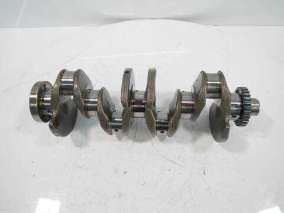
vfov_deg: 49.7
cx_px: 142
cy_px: 106
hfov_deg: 63.4
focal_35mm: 28
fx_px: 230
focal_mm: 14
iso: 1000
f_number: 3.5
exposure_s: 1/125
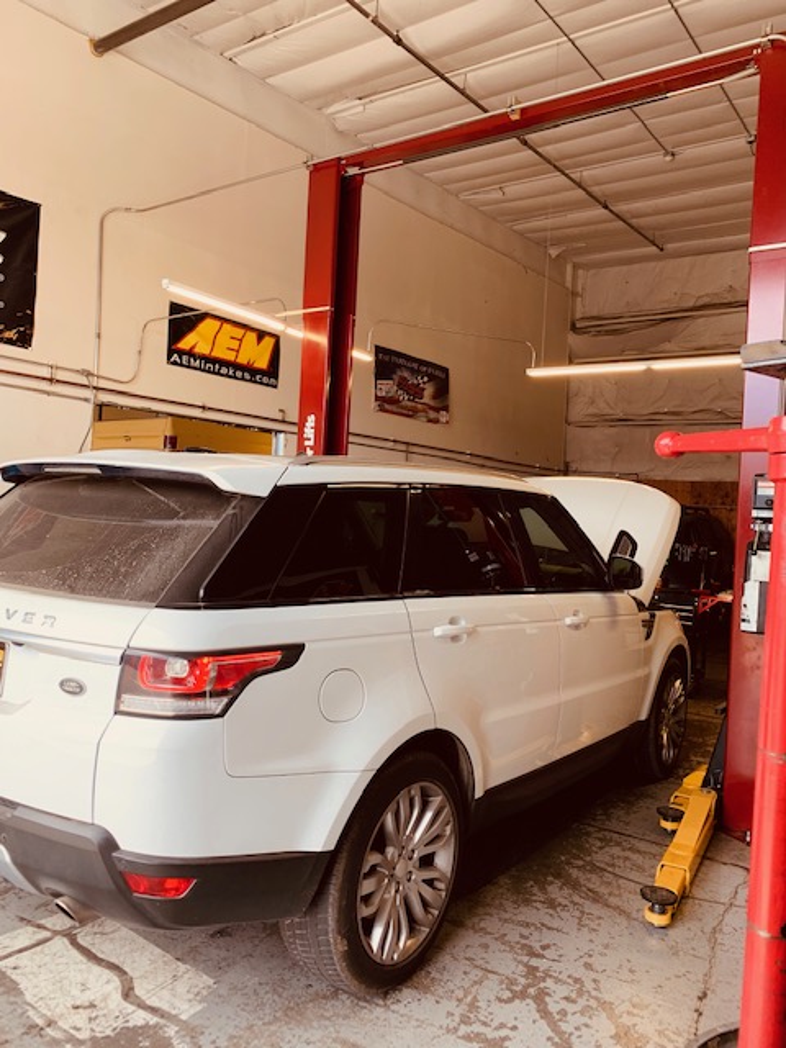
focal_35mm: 26
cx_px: 393
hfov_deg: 53.1
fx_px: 787
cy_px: 524
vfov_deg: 67.3
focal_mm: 4.25
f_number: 1.8
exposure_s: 1/121
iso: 50
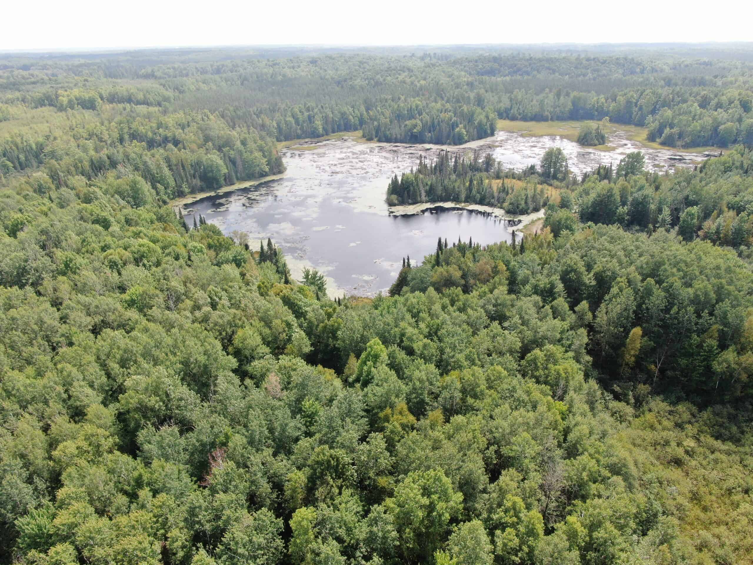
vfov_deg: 56.8
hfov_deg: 71.6
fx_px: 522
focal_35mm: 24
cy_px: 282
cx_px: 376
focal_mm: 4.39
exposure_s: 1/500
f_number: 2.8
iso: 100
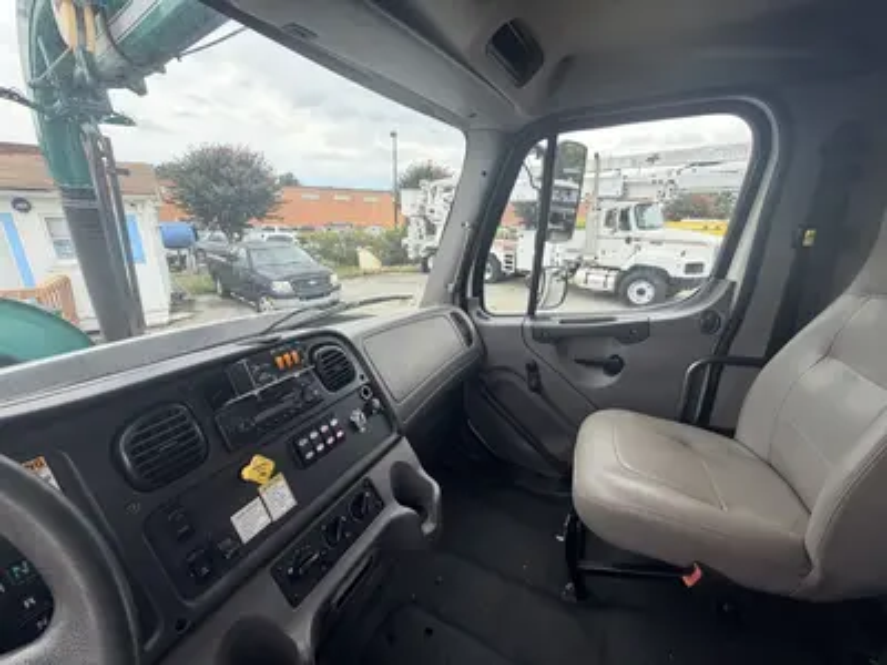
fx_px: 359
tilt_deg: -17.4
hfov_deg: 102.1
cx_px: 444
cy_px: 332
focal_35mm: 14
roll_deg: -0.8
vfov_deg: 85.7
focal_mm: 2.22
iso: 50
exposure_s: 1/301
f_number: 2.2
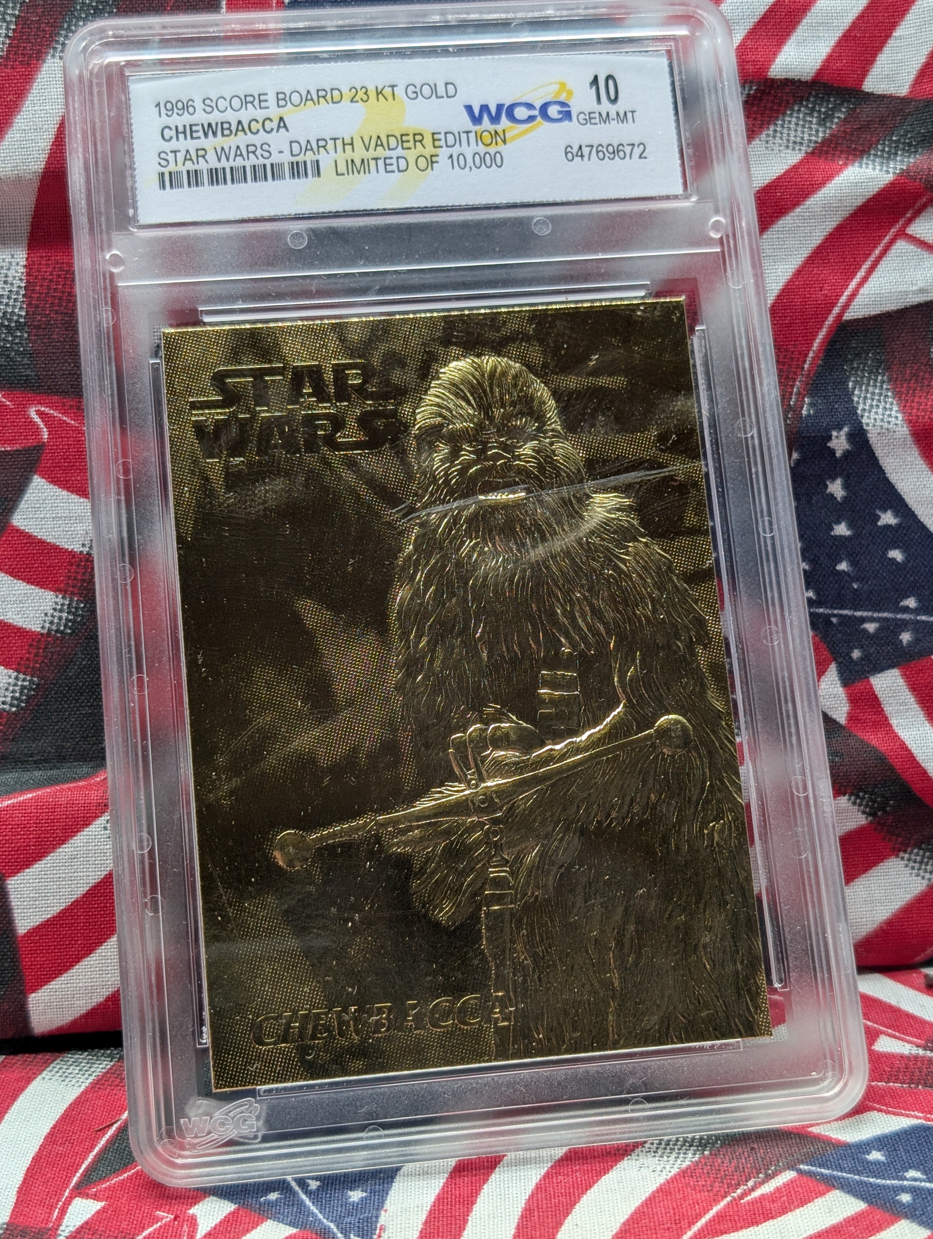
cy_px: 620
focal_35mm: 49
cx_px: 466
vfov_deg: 38.9
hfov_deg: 29.7
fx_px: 1757
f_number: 1.68
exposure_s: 1/33.3
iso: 23
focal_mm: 6.9
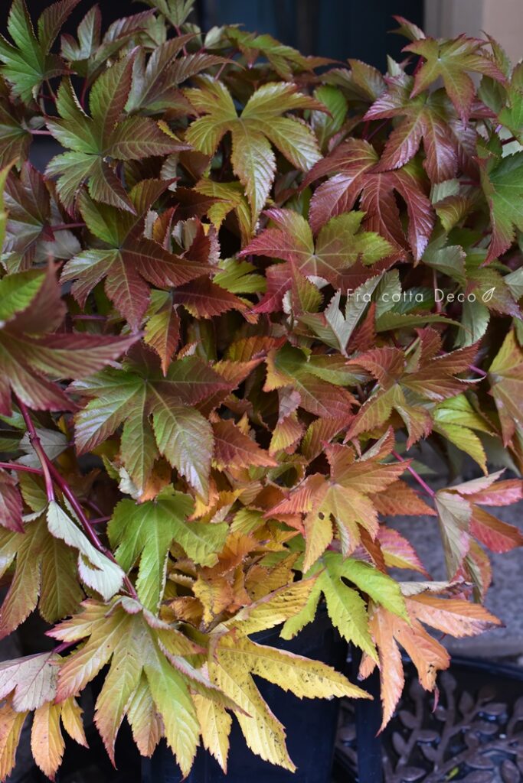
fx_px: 1089
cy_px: 392
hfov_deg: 27.0
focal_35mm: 50
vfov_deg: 39.6
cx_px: 262
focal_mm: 50
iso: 2500
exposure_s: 1/160
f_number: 5.6
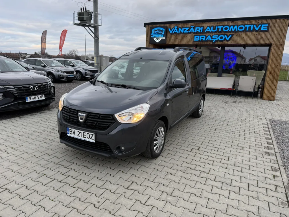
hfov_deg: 71.6
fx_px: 200
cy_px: 108
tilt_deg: -12.6
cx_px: 144
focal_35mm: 24
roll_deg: -2.3
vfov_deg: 56.8
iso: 125
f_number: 1.78
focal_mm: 6.76
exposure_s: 1/121
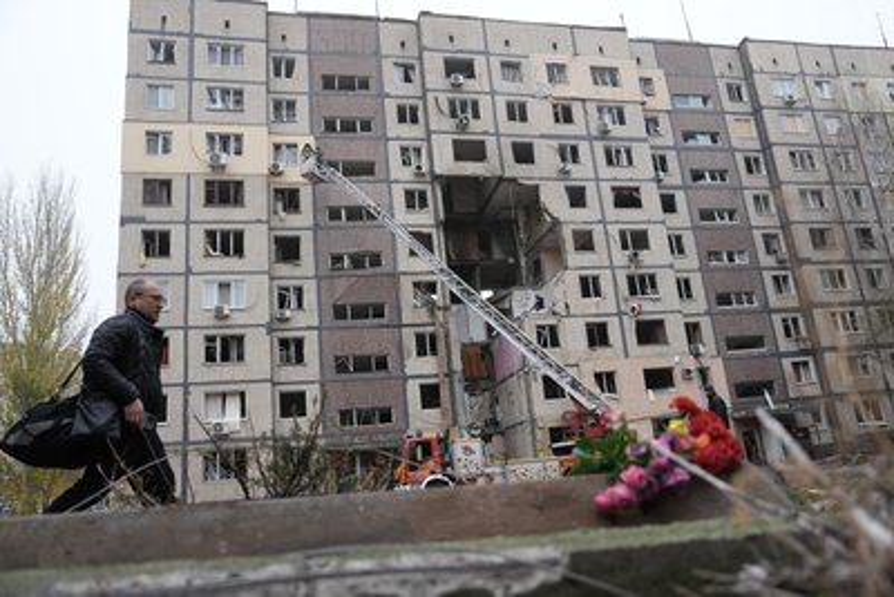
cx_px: 447
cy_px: 298
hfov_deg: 65.5
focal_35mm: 28
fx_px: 696
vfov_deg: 46.4
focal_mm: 28
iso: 250
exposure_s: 1/400
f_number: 2.8
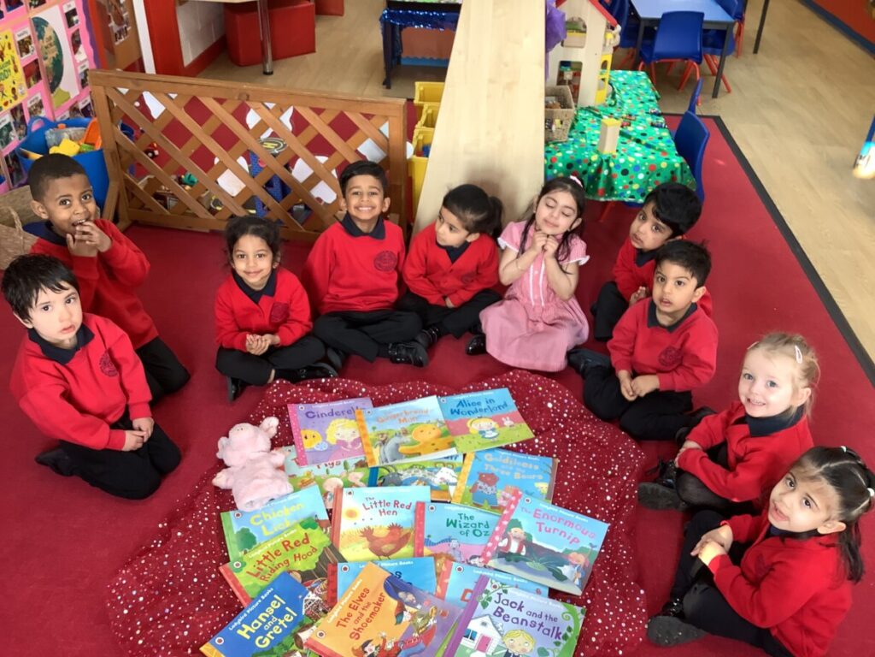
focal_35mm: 31
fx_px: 784
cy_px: 328
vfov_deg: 45.4
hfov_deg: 58.4
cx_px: 438
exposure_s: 1/50
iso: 80
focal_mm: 3.3
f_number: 2.4
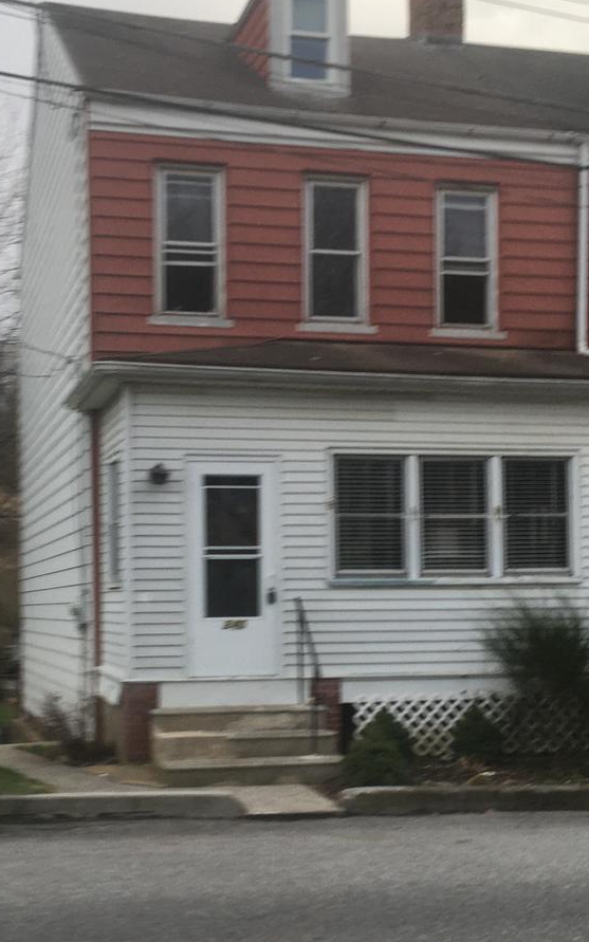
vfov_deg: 38.0
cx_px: 264
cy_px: 580
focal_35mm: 53
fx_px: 1361
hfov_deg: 24.4
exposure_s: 1/120
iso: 32
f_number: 2.2
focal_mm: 4.15
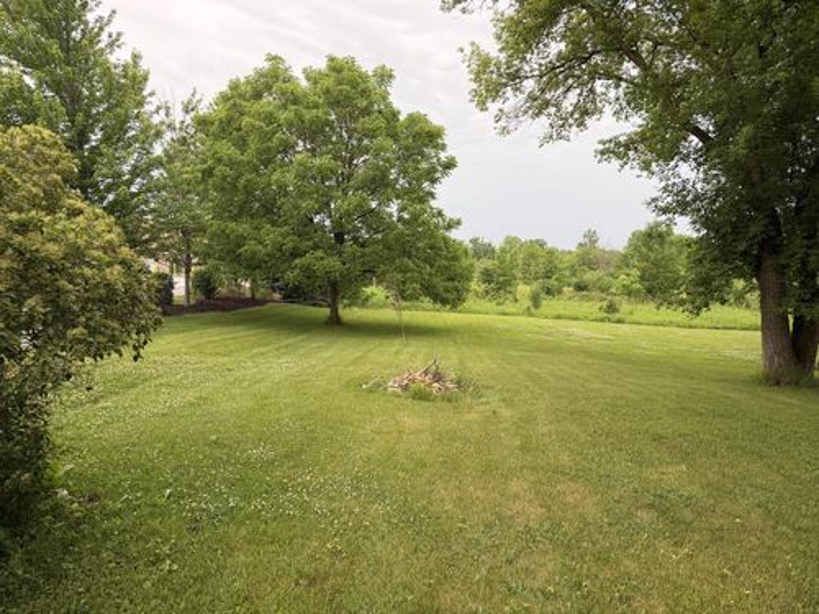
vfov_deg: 56.8
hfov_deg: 71.6
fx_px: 568
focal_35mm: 24
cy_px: 307
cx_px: 410
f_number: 1.78
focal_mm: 6.76
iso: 80
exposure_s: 1/156
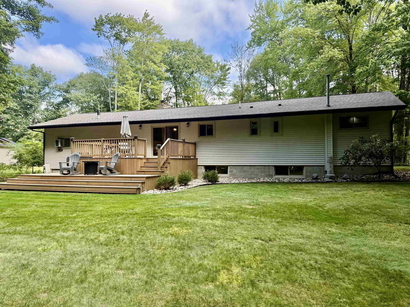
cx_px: 205
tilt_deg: +2.1
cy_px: 154
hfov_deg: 71.6
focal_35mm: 24
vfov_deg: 56.8
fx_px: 284
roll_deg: +0.3
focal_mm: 6.76
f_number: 1.78
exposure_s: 1/363
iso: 100
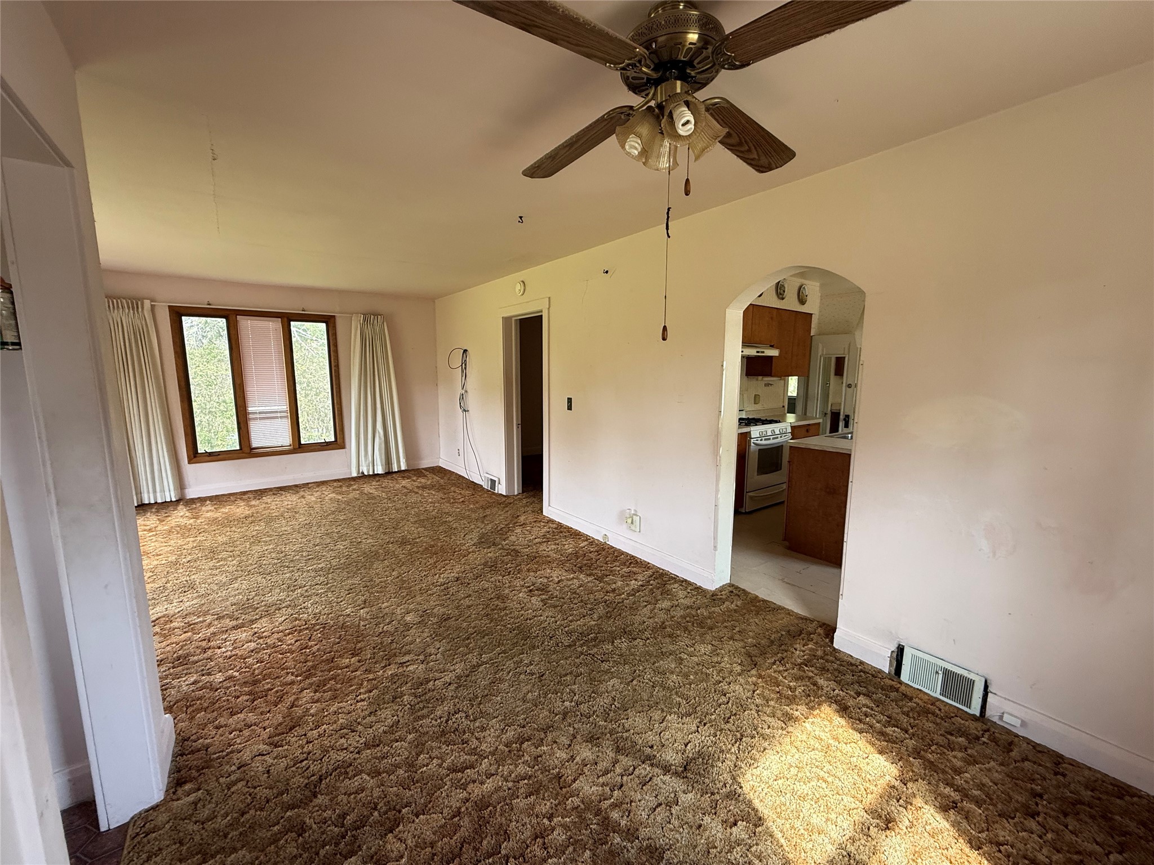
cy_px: 432
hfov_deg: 102.1
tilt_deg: -7.9
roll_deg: +0.1
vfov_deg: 85.7
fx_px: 467
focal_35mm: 14
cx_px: 577
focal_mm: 2.22
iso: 160
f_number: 2.2
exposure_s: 1/99
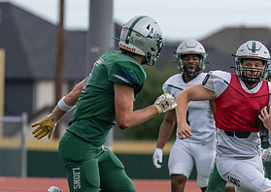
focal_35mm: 705
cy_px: 114
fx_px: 5414
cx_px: 250
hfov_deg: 2.9
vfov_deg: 2.0
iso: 400
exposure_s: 1/1250
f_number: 2.8
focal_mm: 200
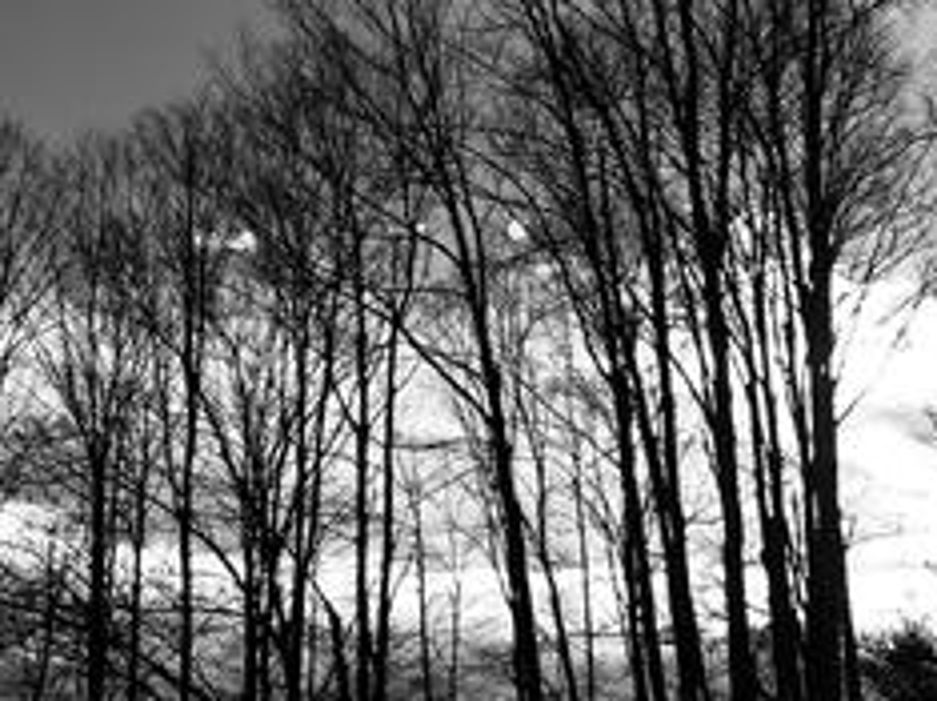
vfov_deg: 23.6
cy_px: 425
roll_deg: +0.2
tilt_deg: +15.8
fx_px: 1677
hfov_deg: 31.2
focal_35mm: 62
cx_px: 462
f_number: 2.2
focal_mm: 4.15
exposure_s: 1/2198
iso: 32
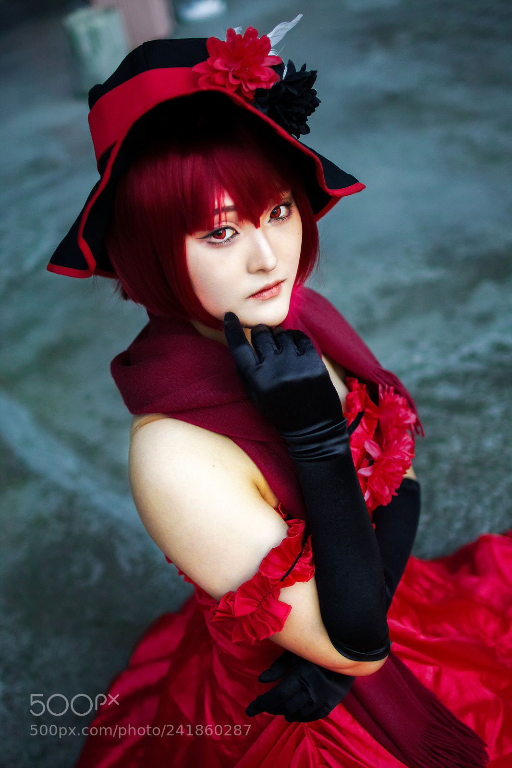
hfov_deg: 29.9
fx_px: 960
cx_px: 256
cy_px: 384
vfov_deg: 43.6
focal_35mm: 45
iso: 160
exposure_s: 1/1000
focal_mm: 30
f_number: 1.4
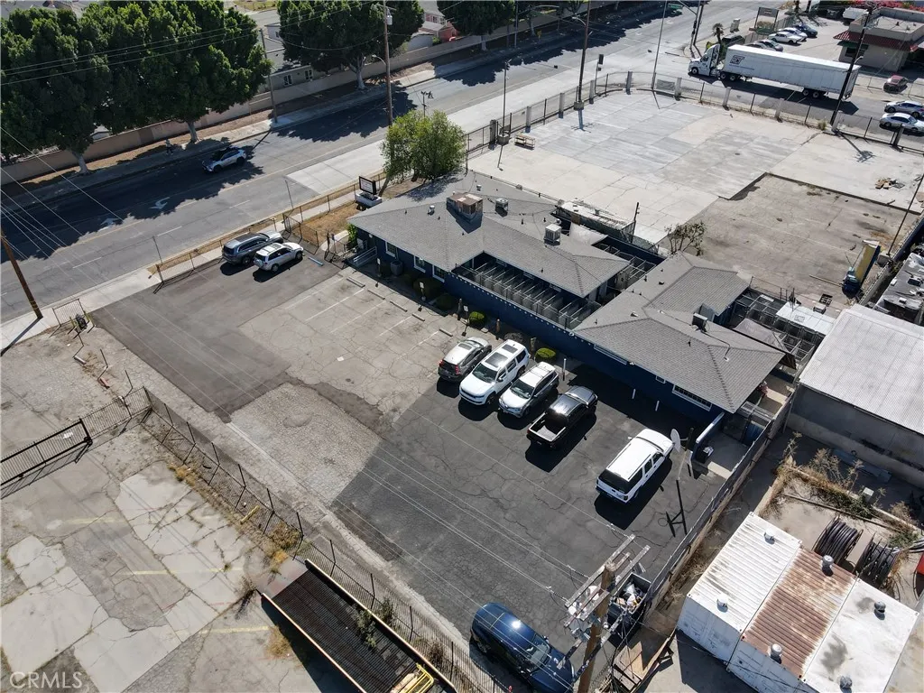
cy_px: 346
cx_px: 462
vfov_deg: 56.8
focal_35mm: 24
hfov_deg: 71.6
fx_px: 641
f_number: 2.8
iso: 100
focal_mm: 4.5
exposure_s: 1/640
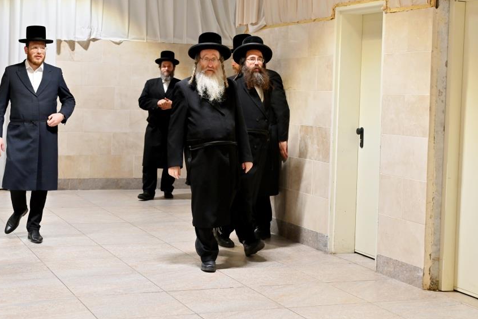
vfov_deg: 21.6
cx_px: 211
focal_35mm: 63
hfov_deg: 31.9
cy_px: 128
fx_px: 837
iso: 800
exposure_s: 1/250
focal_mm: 52
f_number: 4
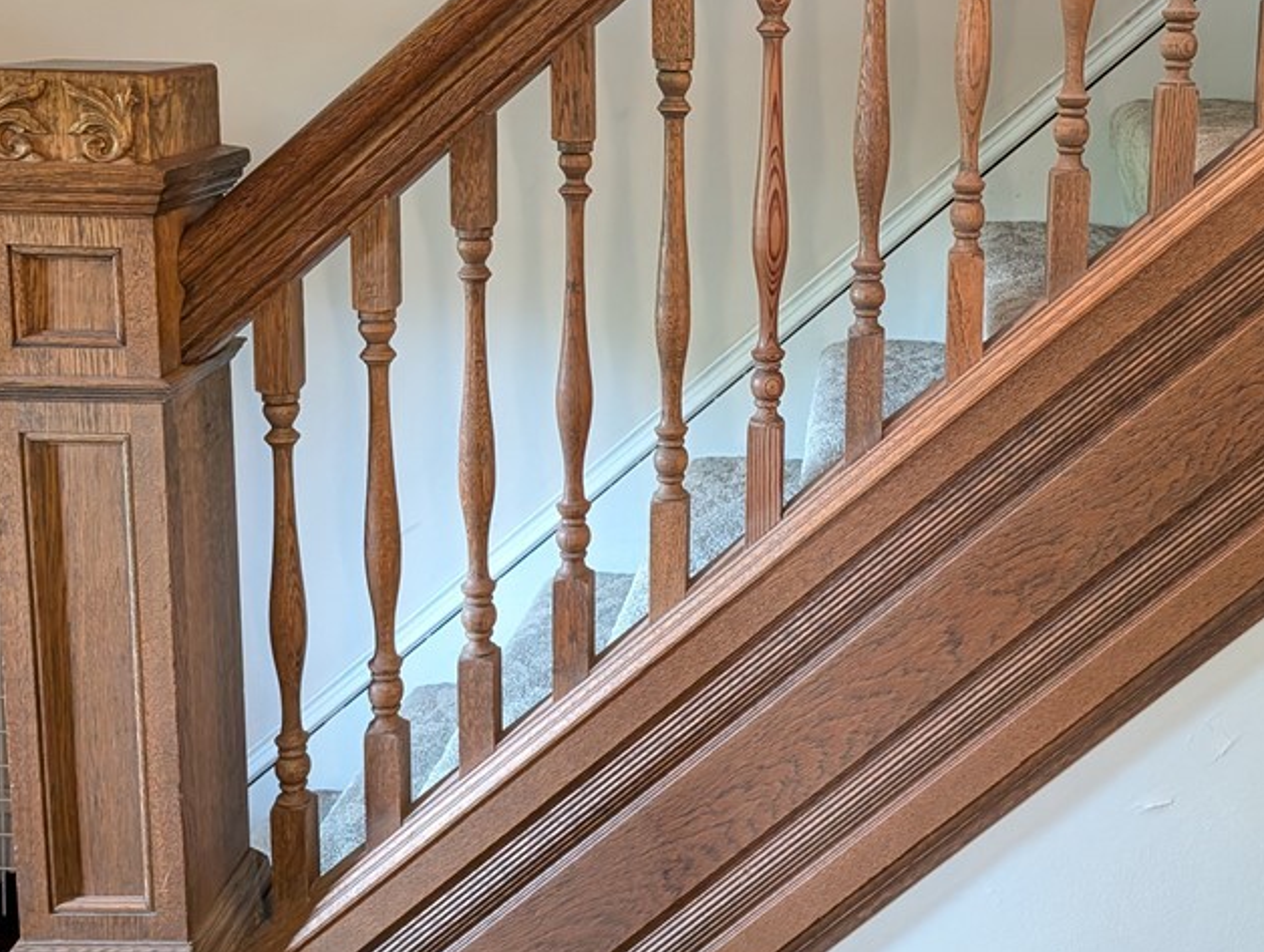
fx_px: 1426
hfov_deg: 46.7
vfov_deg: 36.0
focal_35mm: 39
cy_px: 235
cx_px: 887
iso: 1829
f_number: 1.68
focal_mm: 6.9
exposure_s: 1/60
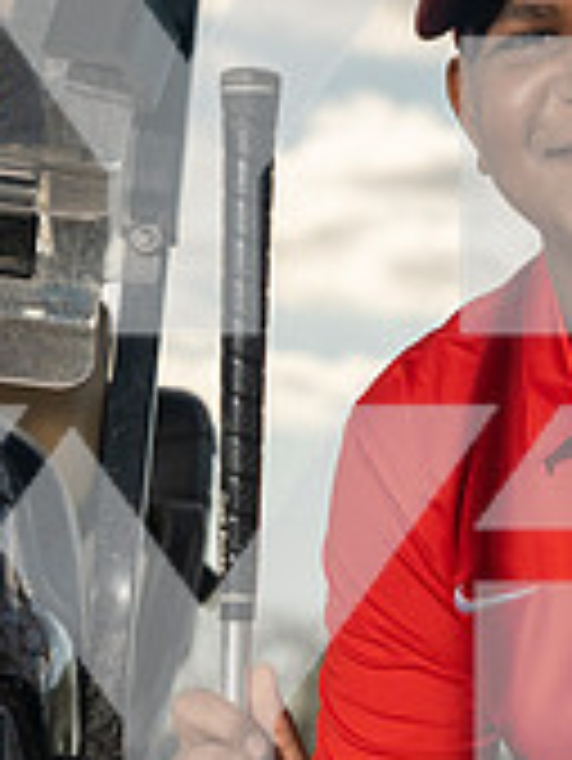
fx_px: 4577
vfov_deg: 9.5
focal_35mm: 208
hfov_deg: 7.1
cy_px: 645
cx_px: 387
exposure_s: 1/200
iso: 500
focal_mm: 63
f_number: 4.5
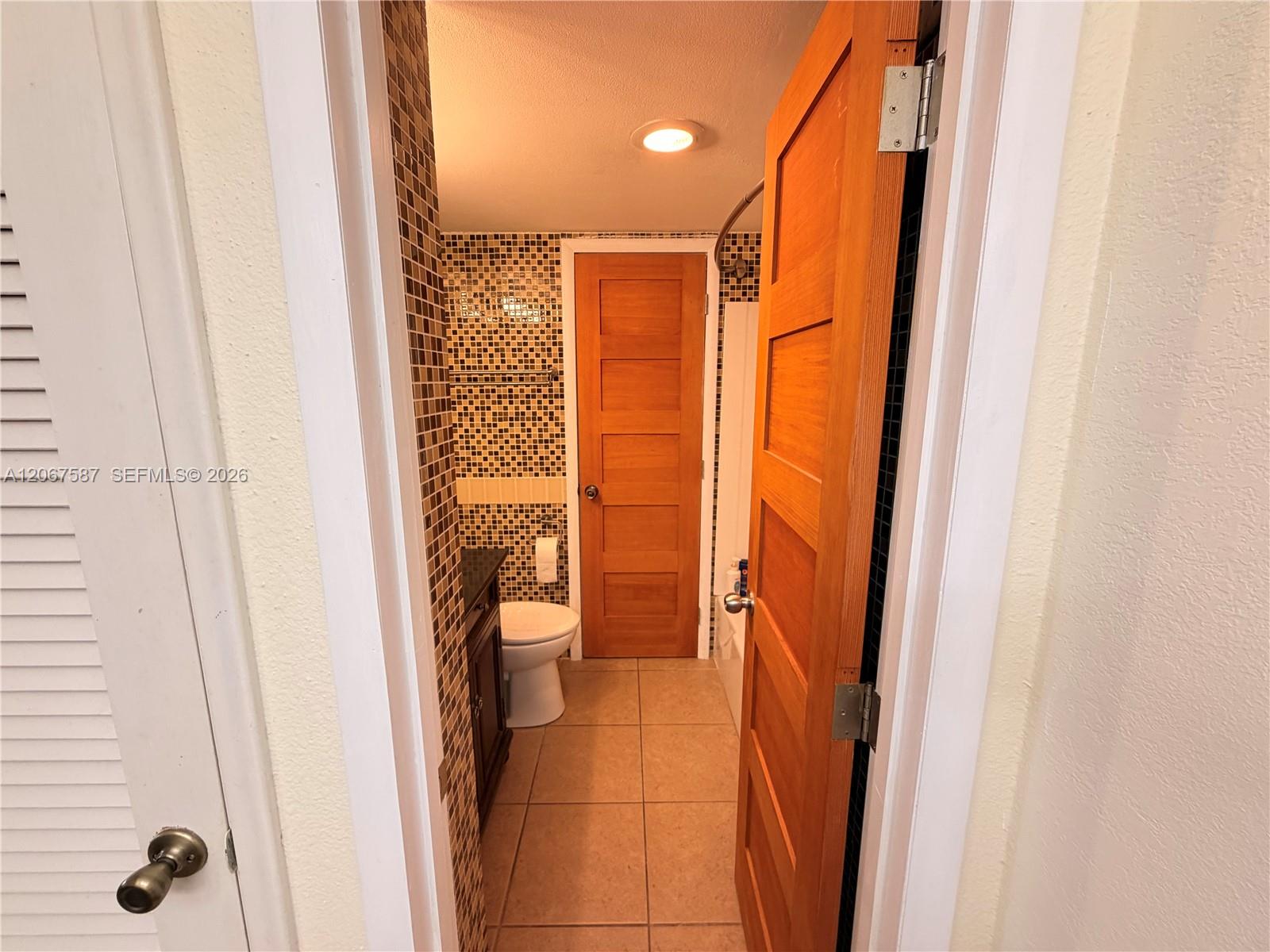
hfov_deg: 102.1
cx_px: 635
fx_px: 514
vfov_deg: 85.7
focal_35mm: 14
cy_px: 476
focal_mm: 2.22
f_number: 2.2
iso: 200
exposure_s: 1/60
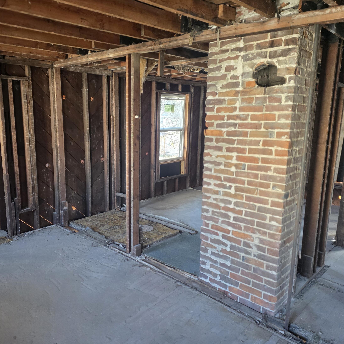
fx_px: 315
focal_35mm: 28
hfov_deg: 57.0
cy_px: 175
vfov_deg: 57.3
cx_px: 142
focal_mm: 6.25
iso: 1250
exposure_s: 1/240
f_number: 1.7
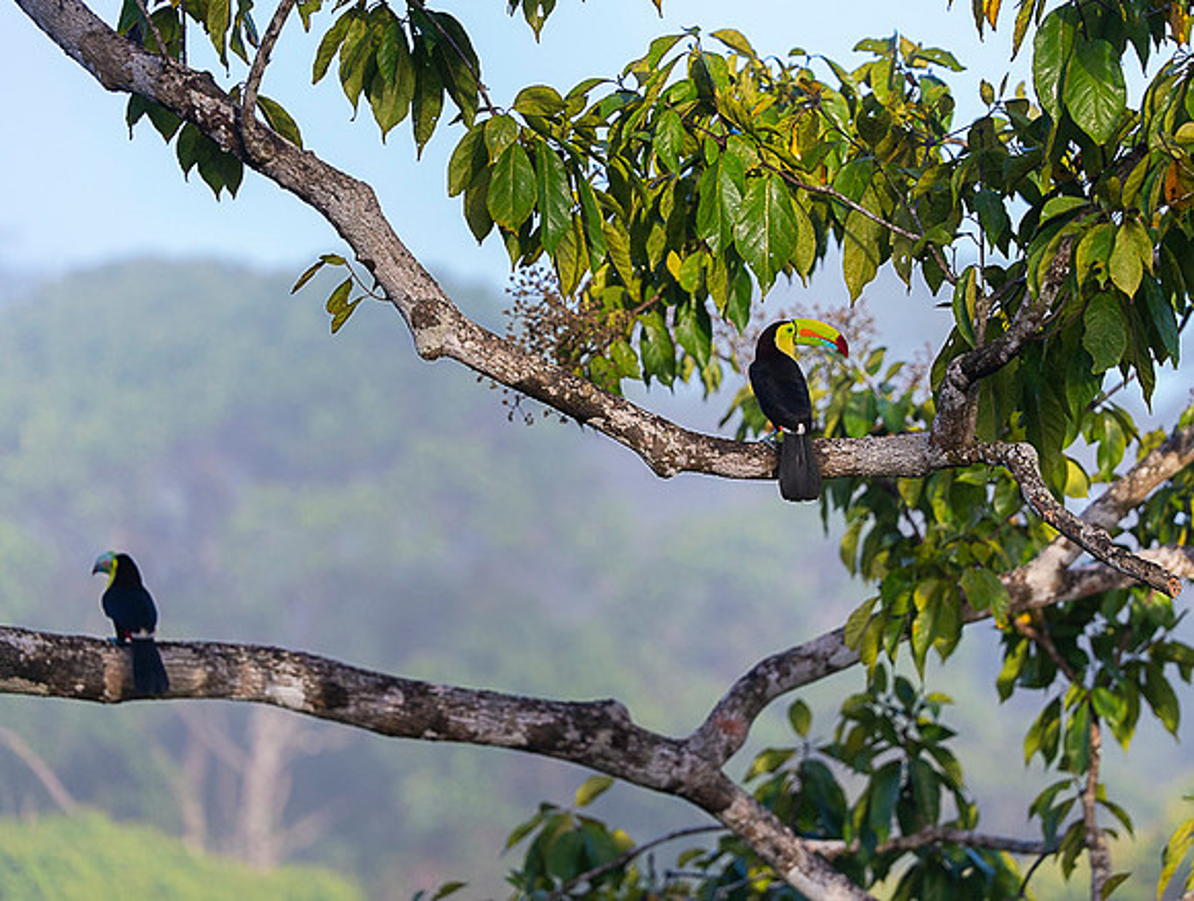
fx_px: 9774
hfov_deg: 7.0
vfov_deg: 5.3
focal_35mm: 283
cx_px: 798
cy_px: 368
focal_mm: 220
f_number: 4
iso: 2000
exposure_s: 1/2500
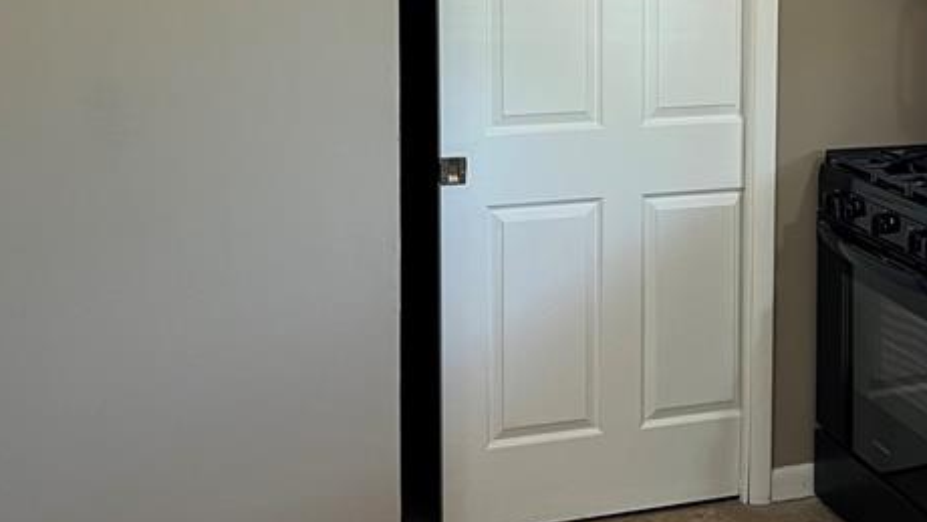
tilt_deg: -5.6
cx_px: 752
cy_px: 12
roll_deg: -0.6
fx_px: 1549
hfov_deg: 32.3
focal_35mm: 63
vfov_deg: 18.7
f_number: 1.5
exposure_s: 1/88
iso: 125
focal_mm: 5.7
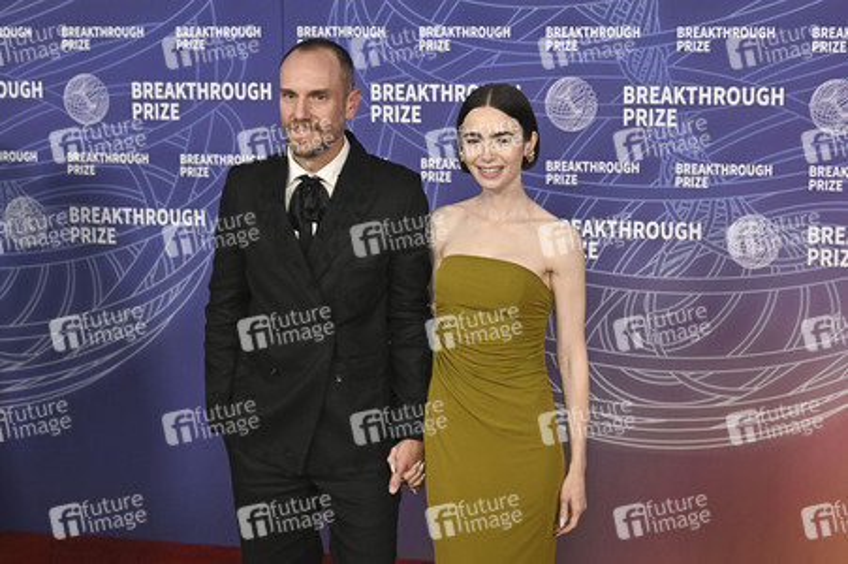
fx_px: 1036
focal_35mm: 44
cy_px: 282
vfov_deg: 30.5
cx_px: 424
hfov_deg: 44.5
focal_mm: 44
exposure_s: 1/320
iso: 2000
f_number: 4
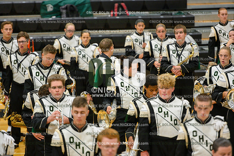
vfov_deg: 6.9
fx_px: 1300
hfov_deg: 10.3
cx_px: 117
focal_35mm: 200
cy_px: 78
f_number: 2.8
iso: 1600
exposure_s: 1/320
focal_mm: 200
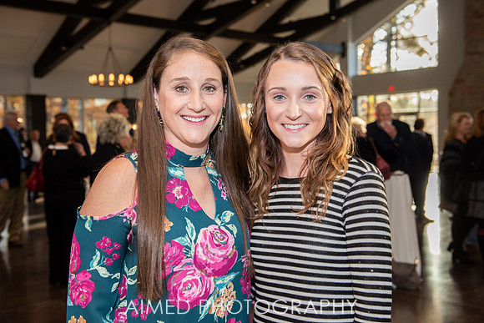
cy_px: 154
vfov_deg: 30.5
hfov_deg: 44.4
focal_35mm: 44
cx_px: 238
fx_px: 592
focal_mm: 42
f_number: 4
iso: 640
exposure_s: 1/250
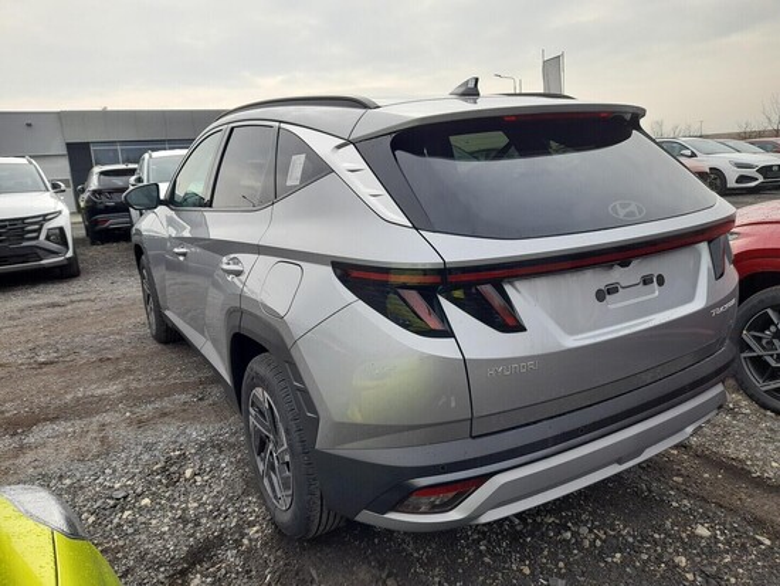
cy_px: 293
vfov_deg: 54.9
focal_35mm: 25
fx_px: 564
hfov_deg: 69.4
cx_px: 390
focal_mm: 4.6
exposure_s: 1/309
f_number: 2
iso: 20
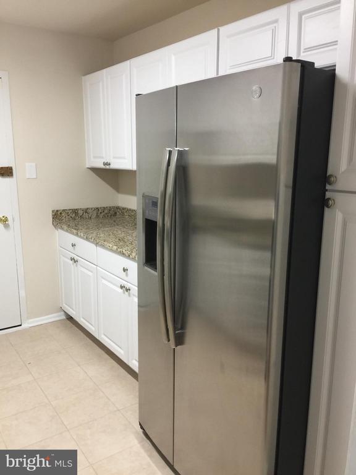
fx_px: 398
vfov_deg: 61.7
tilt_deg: -9.0
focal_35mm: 29
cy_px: 238
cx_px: 178
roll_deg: -0.4
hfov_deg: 48.2
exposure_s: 1/15
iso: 40
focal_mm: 4.15
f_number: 2.2
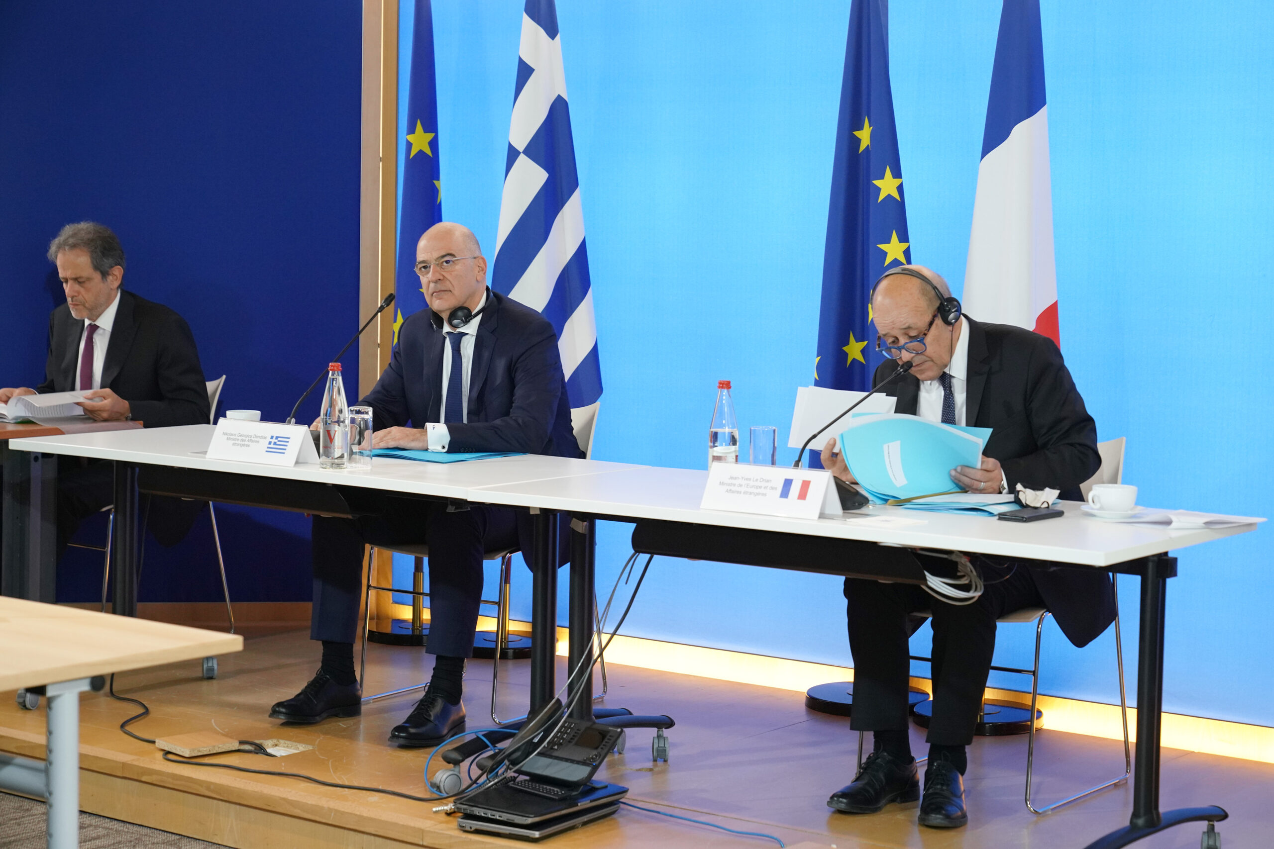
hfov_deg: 29.7
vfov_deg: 20.0
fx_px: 2406
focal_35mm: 68
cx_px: 637
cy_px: 424
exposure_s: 1/125
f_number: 4
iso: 2000
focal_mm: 68
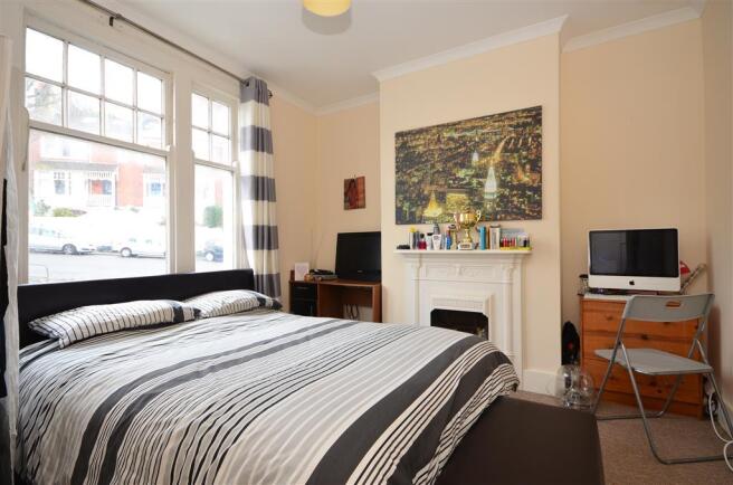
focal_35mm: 18
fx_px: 366
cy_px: 242
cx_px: 366
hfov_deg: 90.1
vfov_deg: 67.1
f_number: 8
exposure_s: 1/1.3
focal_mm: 12
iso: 200
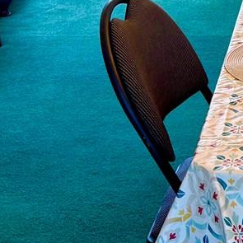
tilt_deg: -6.2
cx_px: 328
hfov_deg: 14.4
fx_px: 913
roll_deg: -0.5
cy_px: -171
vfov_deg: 13.8
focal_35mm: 115
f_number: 1.78
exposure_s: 1/120
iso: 125
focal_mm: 6.76
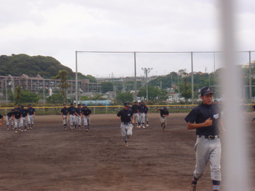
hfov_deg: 19.3
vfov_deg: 14.5
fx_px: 751
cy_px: 96
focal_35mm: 102
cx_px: 128
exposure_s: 1/250
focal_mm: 18.2
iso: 100
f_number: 5.1
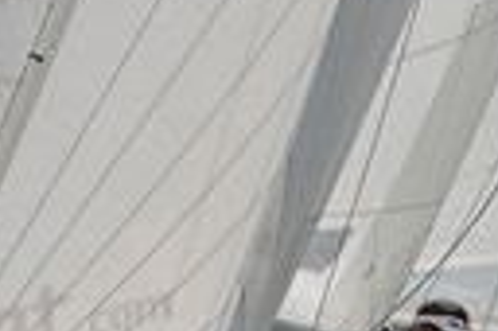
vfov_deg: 0.9
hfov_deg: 1.3
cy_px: 508
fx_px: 21276
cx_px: 377
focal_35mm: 1540
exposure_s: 1/2500
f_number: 7.1
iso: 280
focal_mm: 340
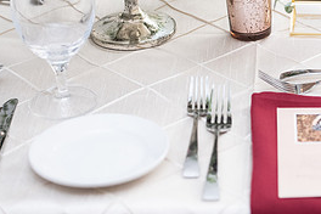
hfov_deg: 11.3
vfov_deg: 7.6
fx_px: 1605
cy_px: 31
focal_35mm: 180
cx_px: 306
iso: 1600
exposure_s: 1/320
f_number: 3.5
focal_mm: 82
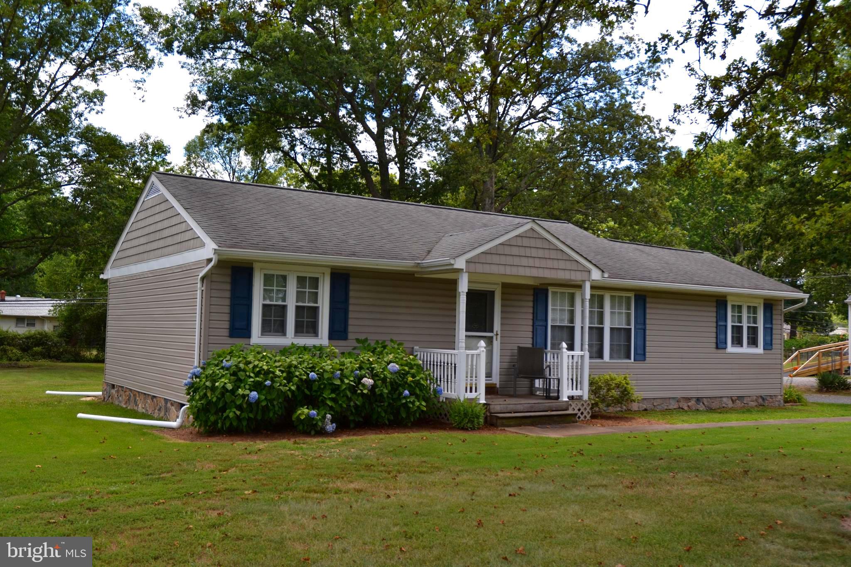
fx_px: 851
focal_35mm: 36
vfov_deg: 36.9
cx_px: 426
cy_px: 284
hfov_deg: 53.1
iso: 100
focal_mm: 24
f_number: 5.6
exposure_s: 1/200
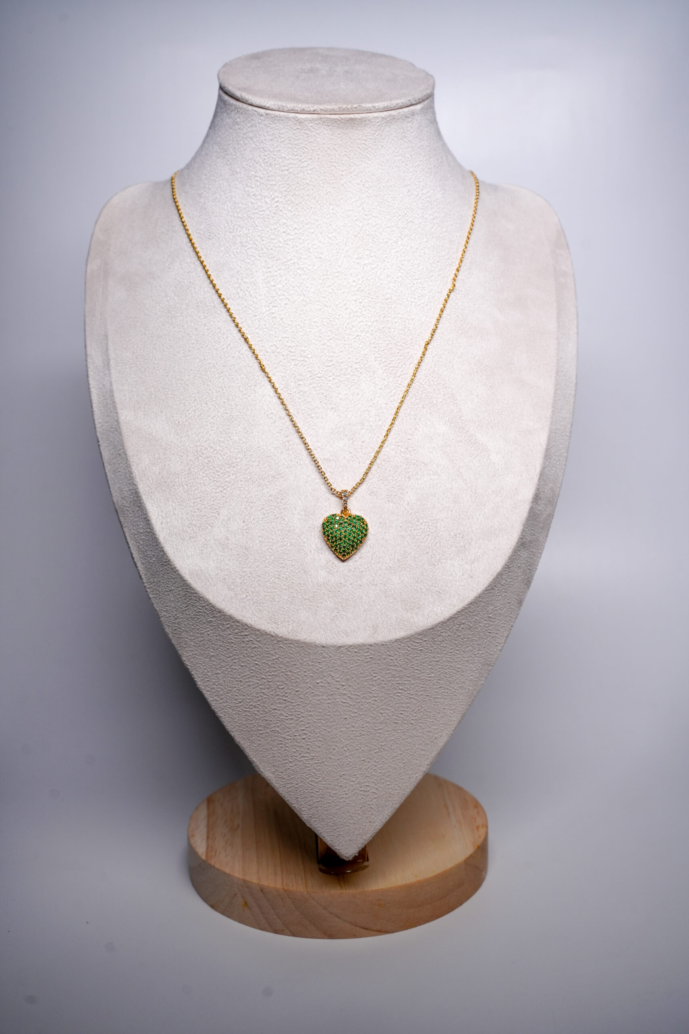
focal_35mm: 35
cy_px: 517
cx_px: 344
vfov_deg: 54.4
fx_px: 1005
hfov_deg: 37.9
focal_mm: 35
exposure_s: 1/320
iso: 800
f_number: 7.1
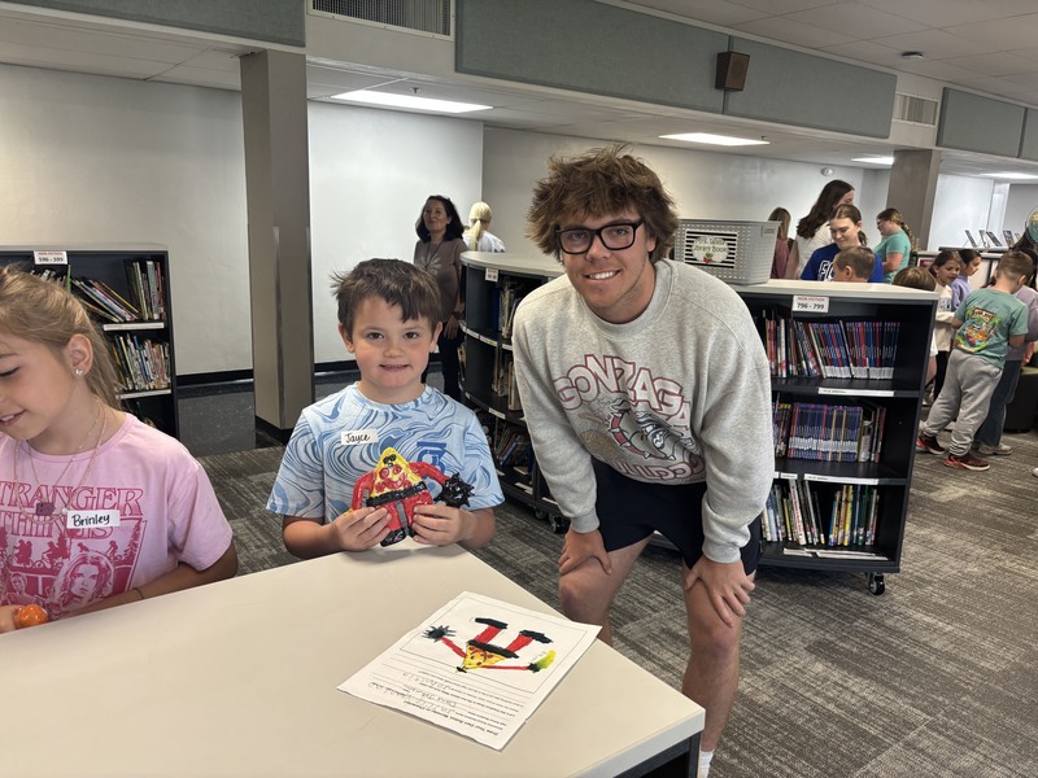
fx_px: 780
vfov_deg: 53.1
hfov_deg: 67.3
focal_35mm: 26
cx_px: 519
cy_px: 389
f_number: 1.6
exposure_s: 1/63
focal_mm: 5.96
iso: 125
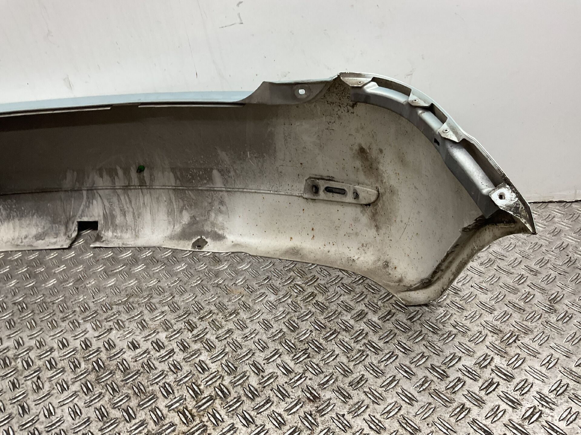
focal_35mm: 29
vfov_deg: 48.2
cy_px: 218
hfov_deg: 61.7
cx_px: 290
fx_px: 487
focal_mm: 3
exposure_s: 1/50
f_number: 1.8
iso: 40
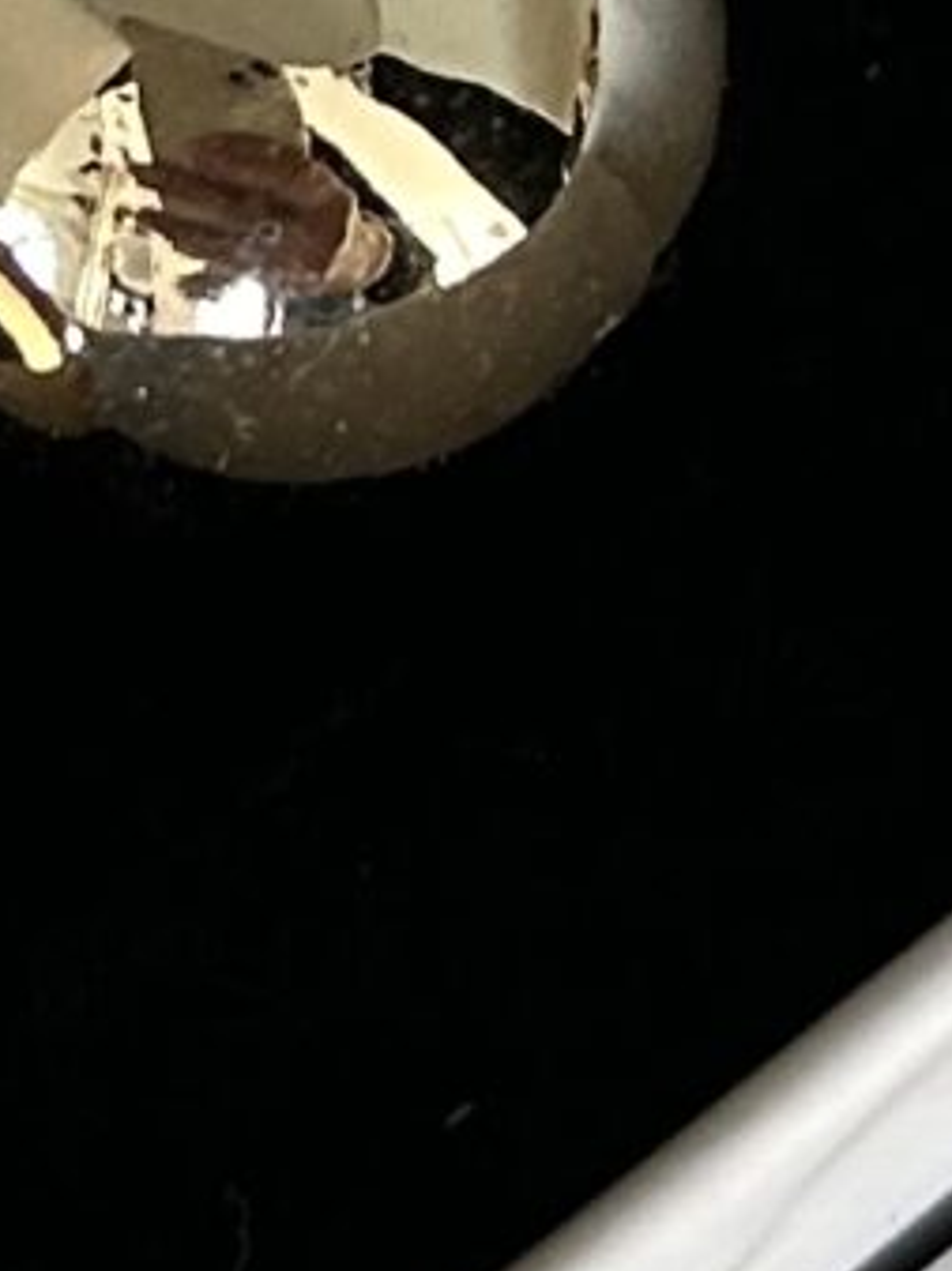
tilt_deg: -67.1
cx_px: 470
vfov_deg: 9.9
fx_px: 7233
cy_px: -305
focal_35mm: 197
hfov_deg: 7.5
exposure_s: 1/60
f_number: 1.5
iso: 160
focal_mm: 5.7
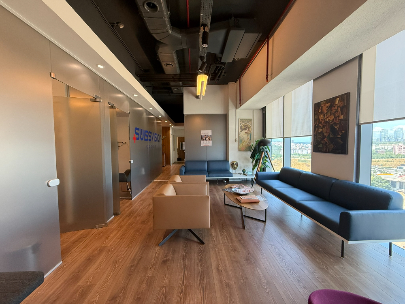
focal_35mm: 14
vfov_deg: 85.7
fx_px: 164
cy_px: 152
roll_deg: +0.8
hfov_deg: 102.1
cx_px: 202
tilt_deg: -2.0
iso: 200
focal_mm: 2.22
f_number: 2.2
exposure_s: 1/99
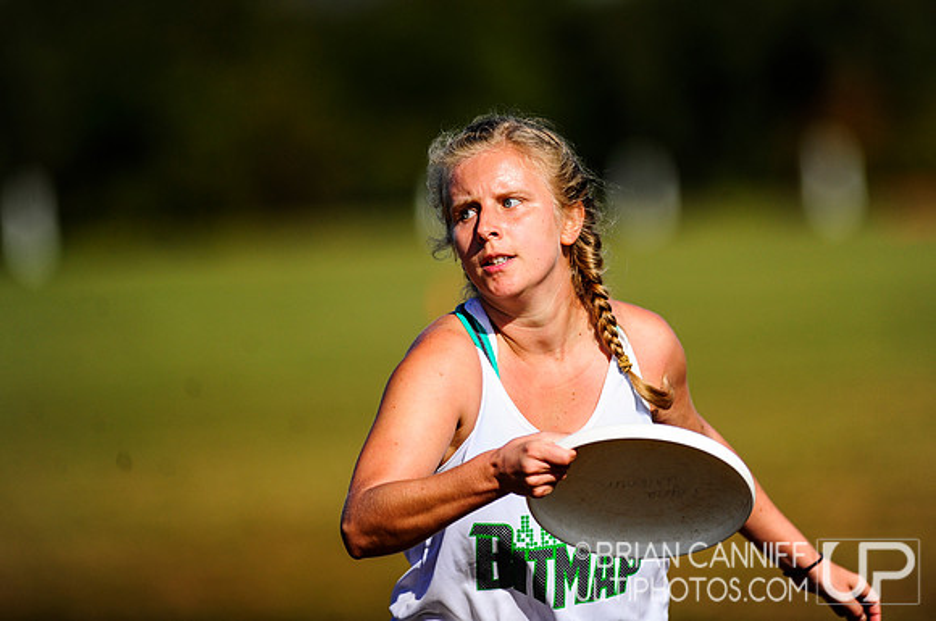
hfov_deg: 6.9
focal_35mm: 300
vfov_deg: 4.6
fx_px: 7789
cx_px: 468
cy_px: 310
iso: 200
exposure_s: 1/8000
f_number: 2.8
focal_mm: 300
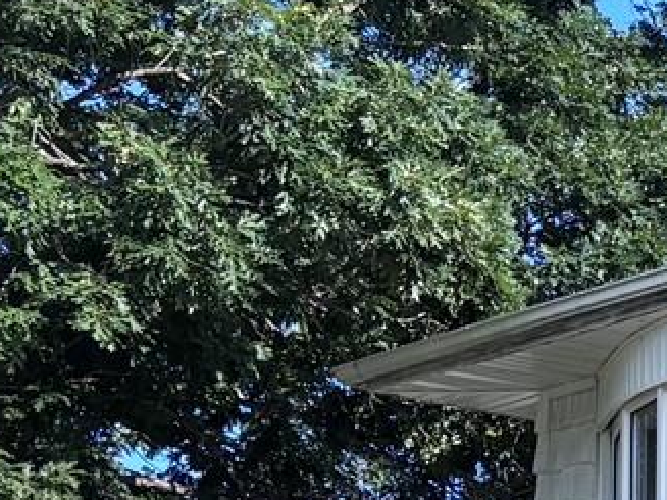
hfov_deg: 10.0
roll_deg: +1.1
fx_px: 3140
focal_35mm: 163
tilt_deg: +4.4
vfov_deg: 8.7
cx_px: 1799
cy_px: 918
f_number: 1.6
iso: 50
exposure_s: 1/2288
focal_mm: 5.96
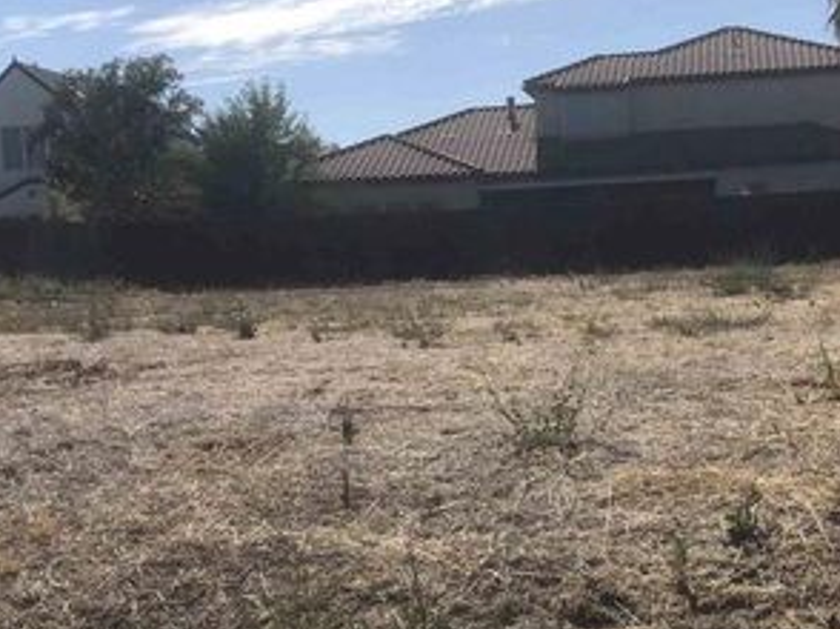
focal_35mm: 61
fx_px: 1479
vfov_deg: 23.7
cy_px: 480
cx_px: 569
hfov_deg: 31.4
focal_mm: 4
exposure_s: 1/3247
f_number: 1.8
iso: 20
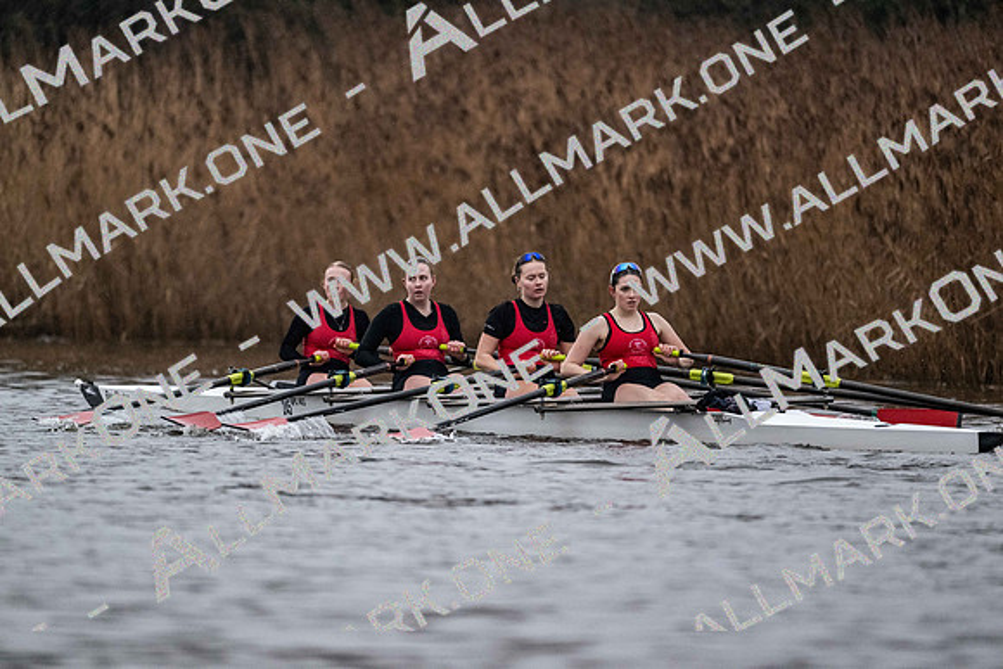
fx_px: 11147
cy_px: 334
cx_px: 502
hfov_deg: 5.2
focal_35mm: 400
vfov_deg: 3.4
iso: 4500
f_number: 4.5
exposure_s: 1/1600
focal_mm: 400
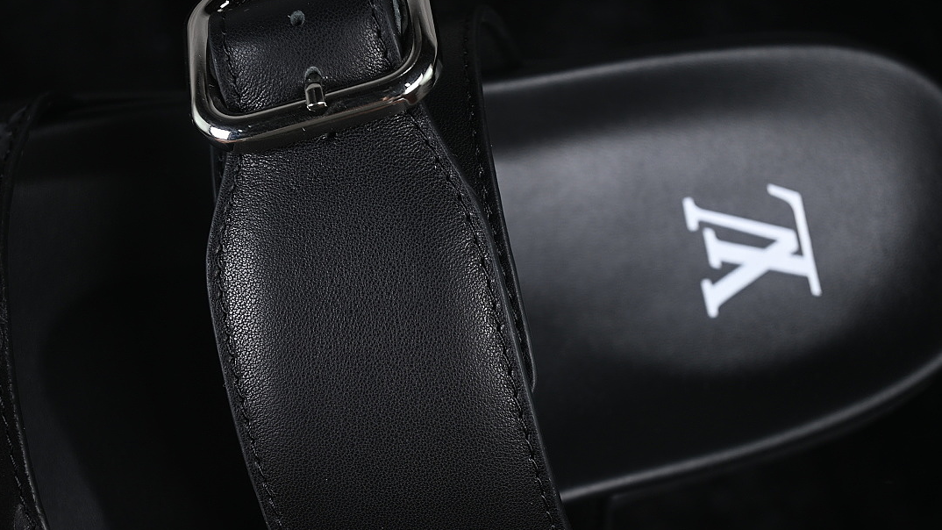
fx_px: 1973
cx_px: 472
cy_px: 310
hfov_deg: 26.9
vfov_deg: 15.3
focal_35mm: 79
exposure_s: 1/50
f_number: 6.3
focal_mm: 50
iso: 160
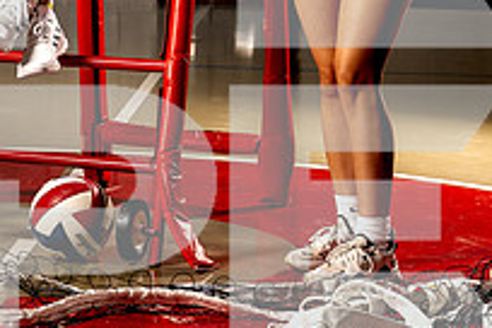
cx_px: -55
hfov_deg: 10.7
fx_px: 2596
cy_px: -113
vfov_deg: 7.1
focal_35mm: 190
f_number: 6.3
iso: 100
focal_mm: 59
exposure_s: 1/250
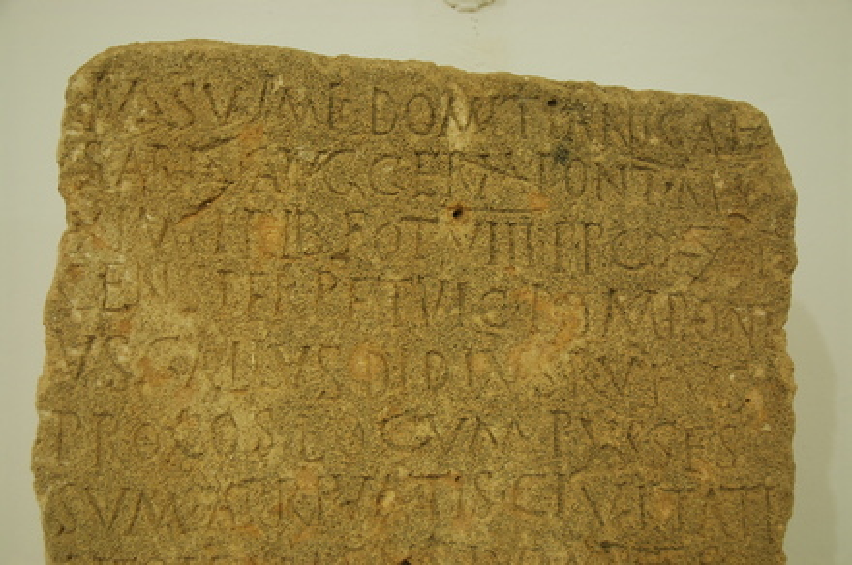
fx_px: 957
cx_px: 426
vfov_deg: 32.9
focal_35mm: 40
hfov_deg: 48.0
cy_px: 282
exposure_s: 1/15
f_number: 3.8
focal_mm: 27
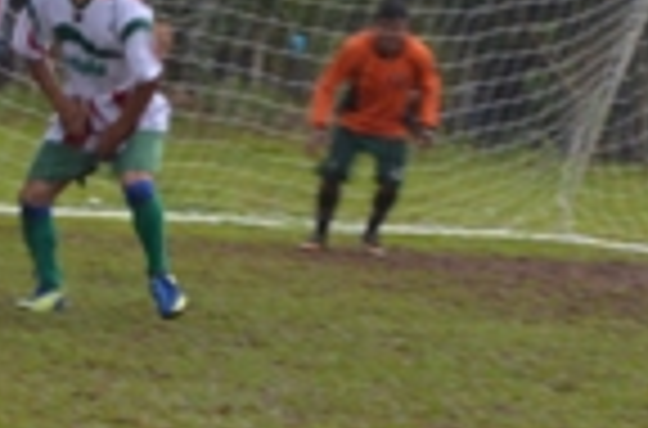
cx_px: 297
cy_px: 135
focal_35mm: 367
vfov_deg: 3.7
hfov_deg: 5.6
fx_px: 6588
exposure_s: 1/60
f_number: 5.6
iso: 900
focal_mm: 55
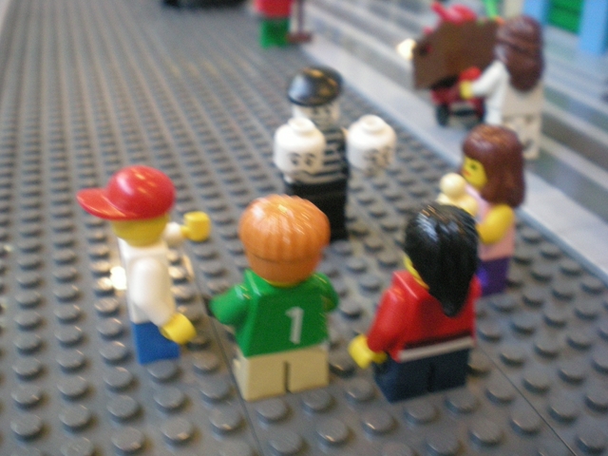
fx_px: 667
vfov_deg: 37.7
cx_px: 304
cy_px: 228
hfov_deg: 49.0
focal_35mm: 38
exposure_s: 1/16.1
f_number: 3.1
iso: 400
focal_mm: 6.3
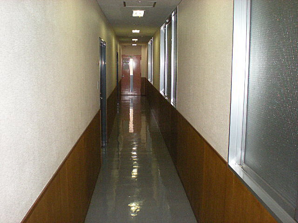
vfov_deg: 37.7
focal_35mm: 38
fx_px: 327
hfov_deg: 49.0
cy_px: 112
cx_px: 149
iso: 313
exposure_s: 1/60
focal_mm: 6.3
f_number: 3.1
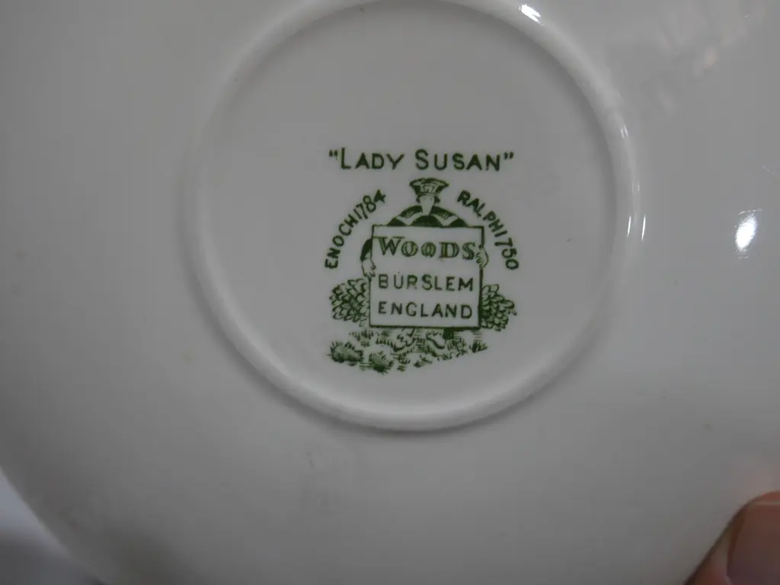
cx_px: 390
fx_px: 856
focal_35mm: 38
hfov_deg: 49.0
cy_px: 292
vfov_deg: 37.7
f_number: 4.1
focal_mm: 19
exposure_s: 1/60
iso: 500
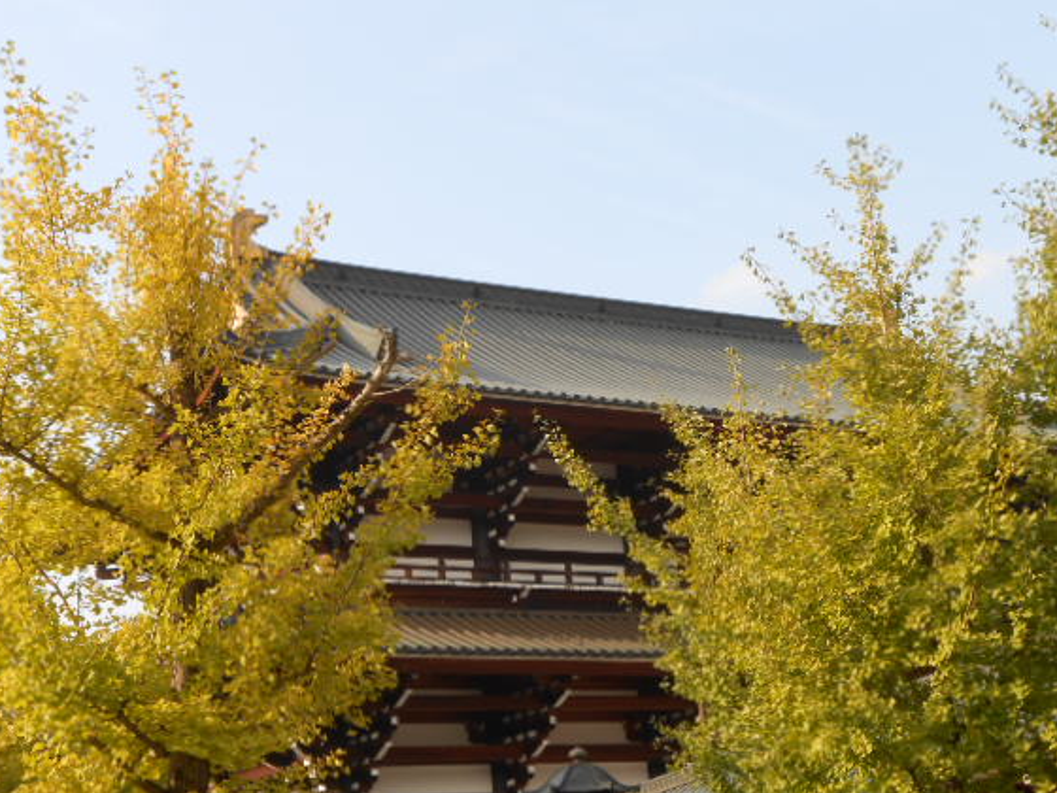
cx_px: 457
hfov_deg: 34.3
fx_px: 1710
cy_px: 419
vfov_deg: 26.1
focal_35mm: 56
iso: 80
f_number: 4.8
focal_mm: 8.8
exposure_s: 1/160
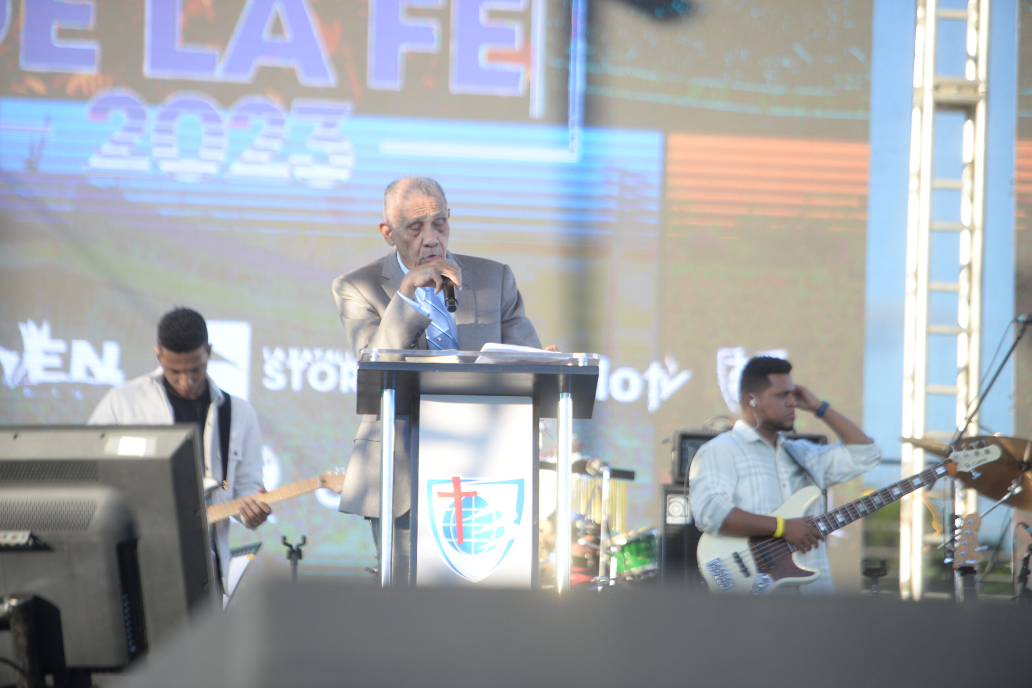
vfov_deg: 8.1
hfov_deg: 12.1
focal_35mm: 170
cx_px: 516
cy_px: 344
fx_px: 4873
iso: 400
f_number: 14
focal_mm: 170
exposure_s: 1/1000
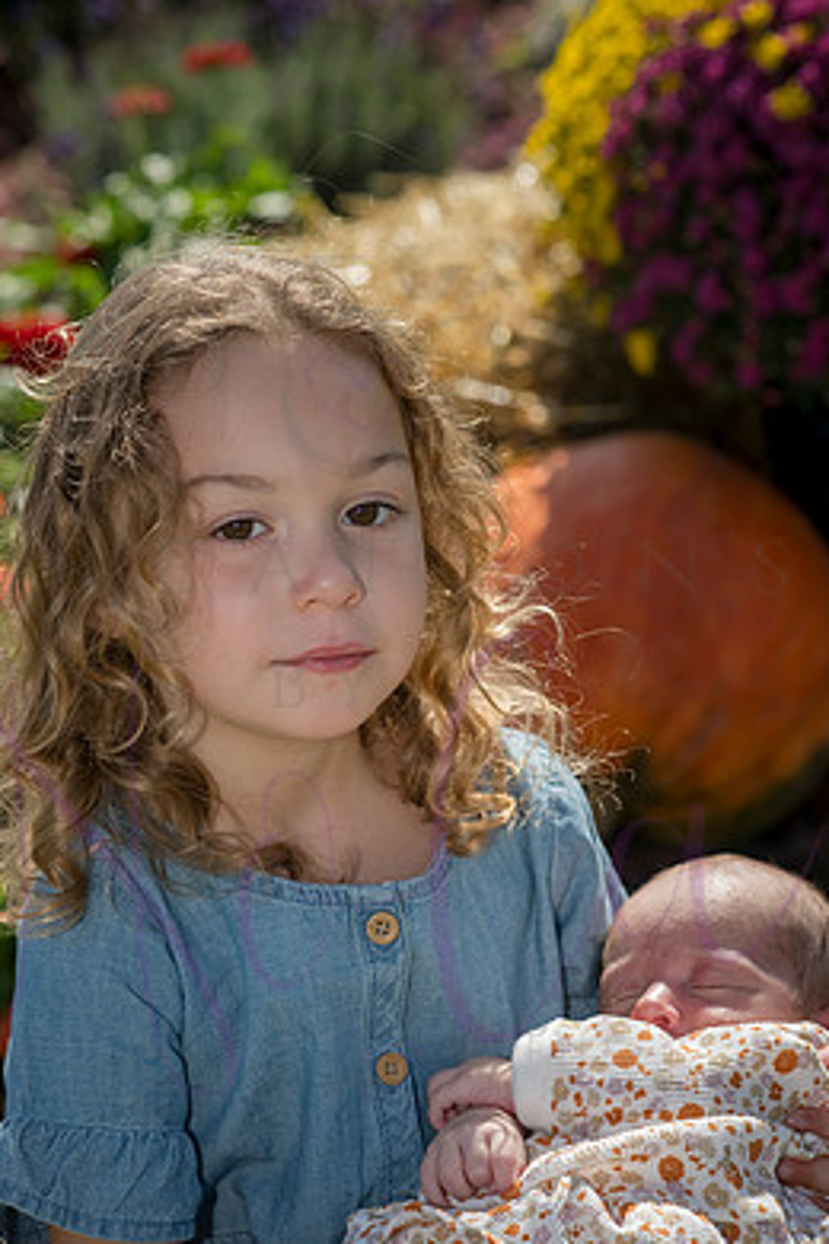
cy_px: 679
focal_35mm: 98
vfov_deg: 20.8
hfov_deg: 14.0
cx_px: 367
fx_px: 3385
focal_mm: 85
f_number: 6.3
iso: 400
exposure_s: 1/1250
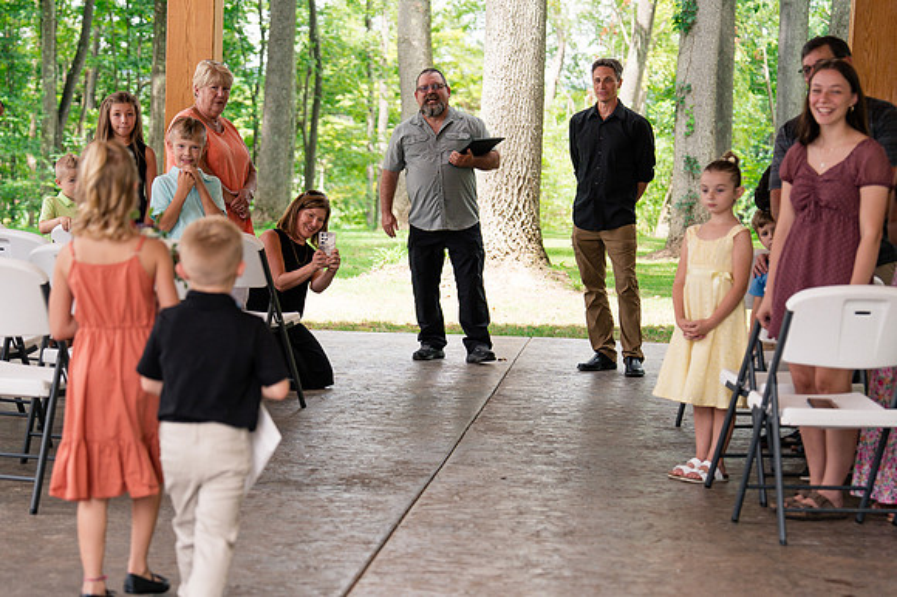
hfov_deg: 20.4
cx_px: 379
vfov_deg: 13.6
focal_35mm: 100
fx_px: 2491
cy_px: 386
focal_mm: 70
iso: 160
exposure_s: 1/400
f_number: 2.8
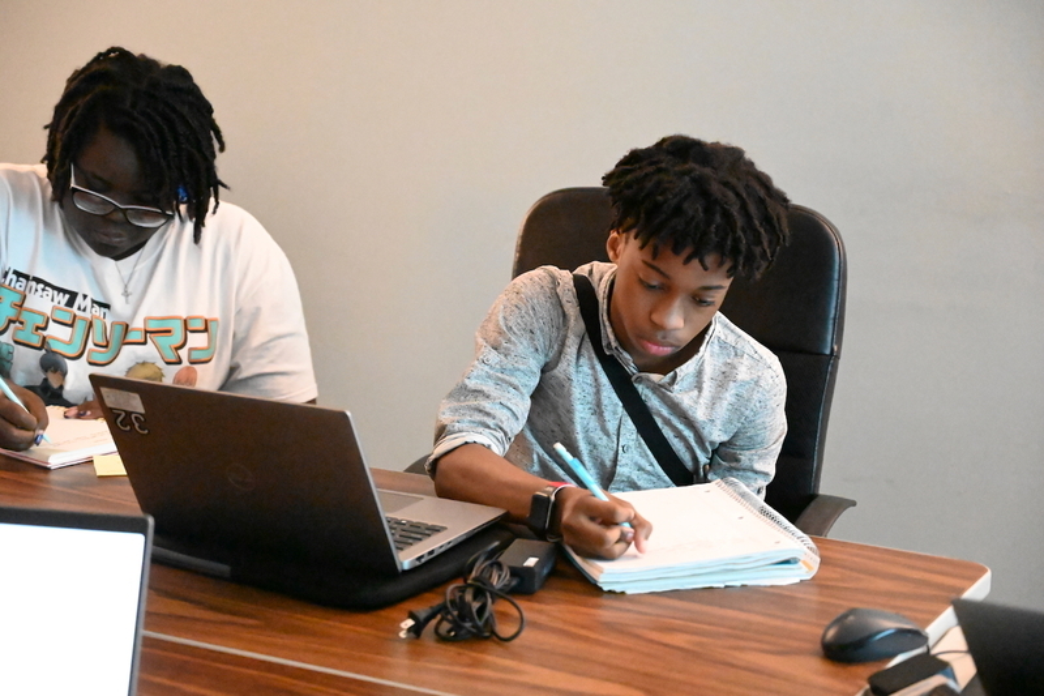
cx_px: 522
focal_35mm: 70
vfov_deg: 19.4
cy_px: 348
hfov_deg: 28.8
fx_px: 2029
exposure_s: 1/250
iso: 51200
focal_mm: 70
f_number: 4
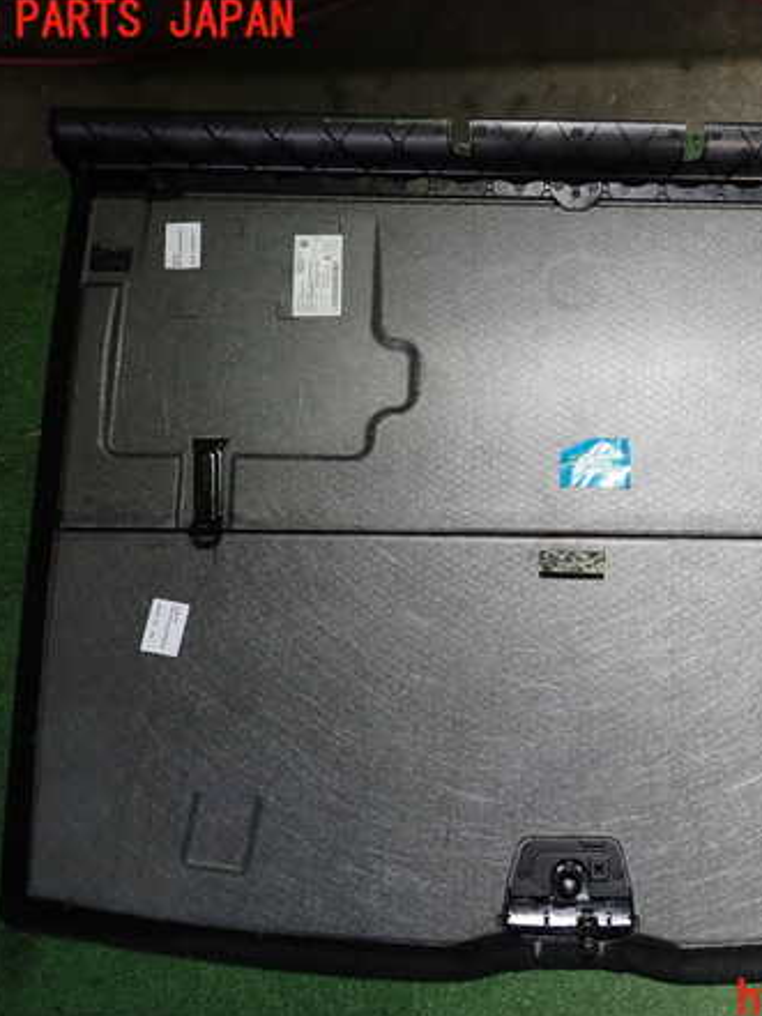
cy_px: 511
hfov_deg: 40.7
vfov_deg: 53.9
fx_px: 997
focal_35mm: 34
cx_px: 566
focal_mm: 4.5
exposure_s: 1/60
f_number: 2
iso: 125
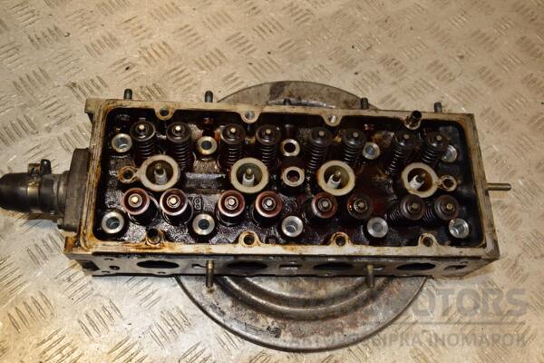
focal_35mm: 36
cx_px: 272
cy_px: 182
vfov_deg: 36.9
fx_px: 544
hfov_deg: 53.1
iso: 800
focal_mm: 24
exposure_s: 1/200
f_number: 6.3
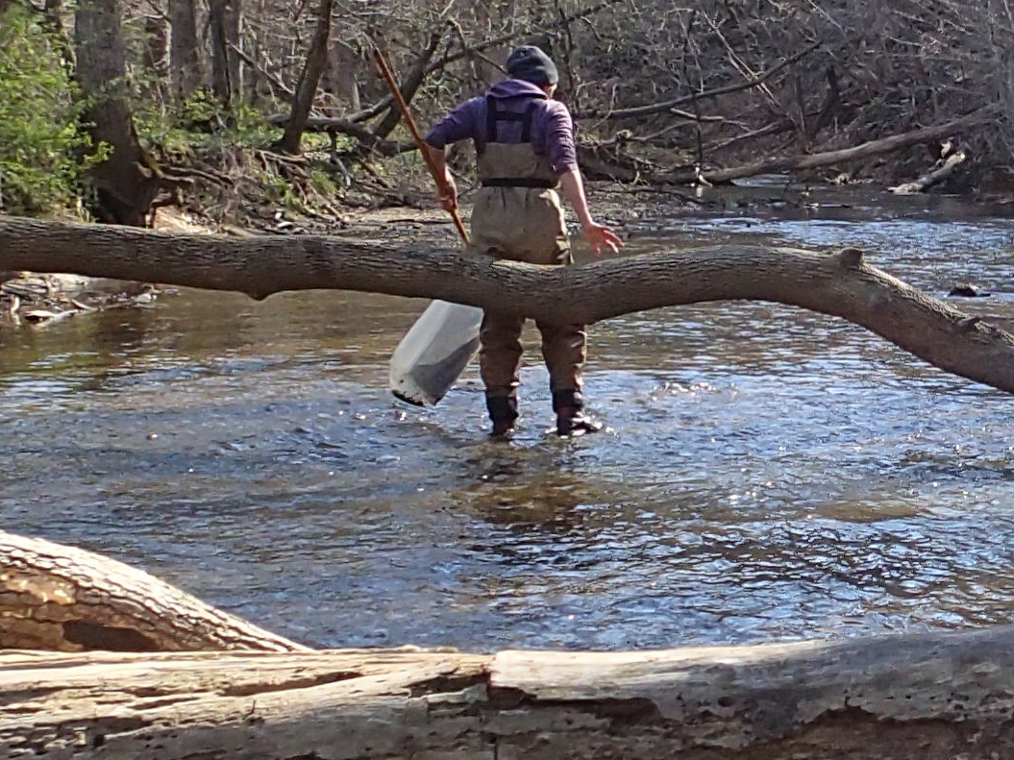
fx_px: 2753
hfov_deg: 20.3
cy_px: 563
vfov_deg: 15.7
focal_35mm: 94
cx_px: 973
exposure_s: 1/640
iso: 200
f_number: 2.8
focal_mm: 4.5
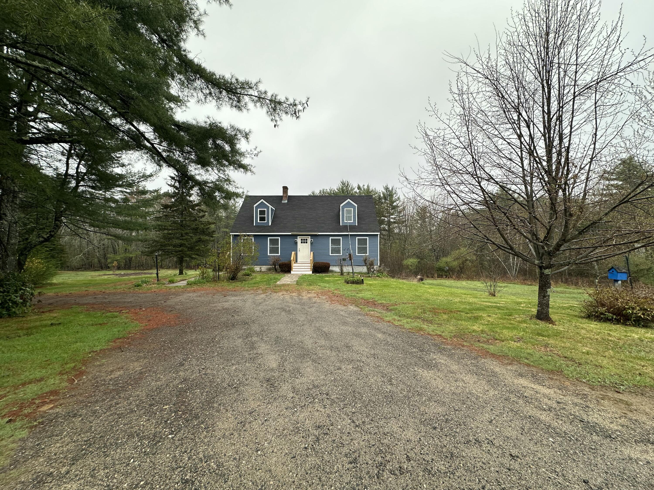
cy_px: 245
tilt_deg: +1.4
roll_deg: +0.5
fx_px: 265
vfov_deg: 85.7
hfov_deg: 102.1
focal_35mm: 14
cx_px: 327
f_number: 2.2
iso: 40
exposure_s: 1/110
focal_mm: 2.22
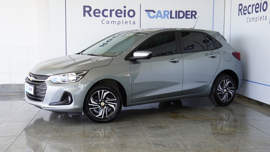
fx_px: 355
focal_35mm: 50
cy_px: 72
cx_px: 134
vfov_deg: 24.2
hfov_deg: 41.7
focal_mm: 31
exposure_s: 1/60
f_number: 4
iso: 100
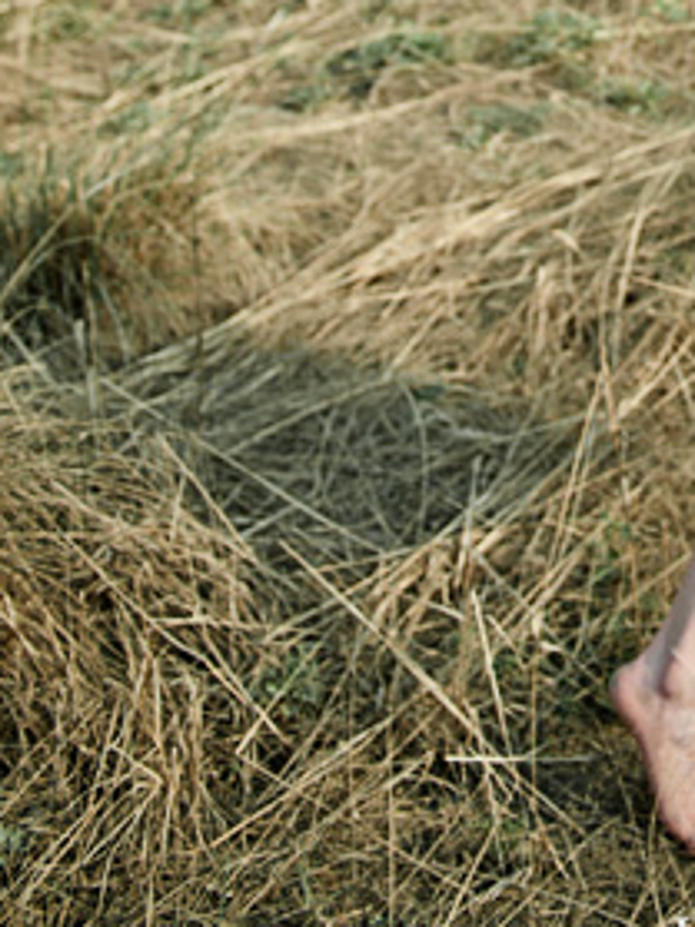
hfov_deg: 14.8
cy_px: -375
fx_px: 2572
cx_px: 846
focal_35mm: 96
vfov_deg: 18.6
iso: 100
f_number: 2.8
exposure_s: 1/2000
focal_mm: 31
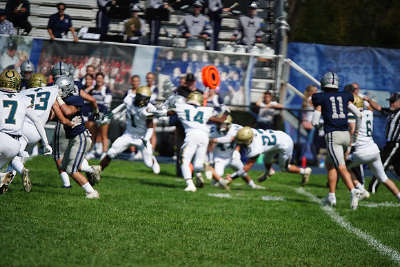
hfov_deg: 6.9
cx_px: 200
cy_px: 134
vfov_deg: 4.6
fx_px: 3334
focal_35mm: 300
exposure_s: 1/8000
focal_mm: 300
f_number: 2.8
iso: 400
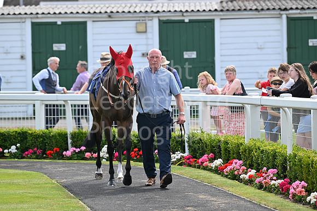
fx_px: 1761
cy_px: 106
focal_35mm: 200
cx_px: 158
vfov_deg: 6.9
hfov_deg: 10.3
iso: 400
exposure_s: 1/1250
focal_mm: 200
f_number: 4.5
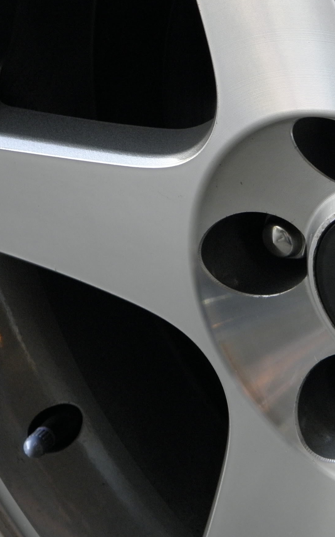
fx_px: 1666
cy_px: 269
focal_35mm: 114
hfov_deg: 11.4
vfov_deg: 18.3
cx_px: 285
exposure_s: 1/40
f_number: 4.4
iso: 200
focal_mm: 14.3
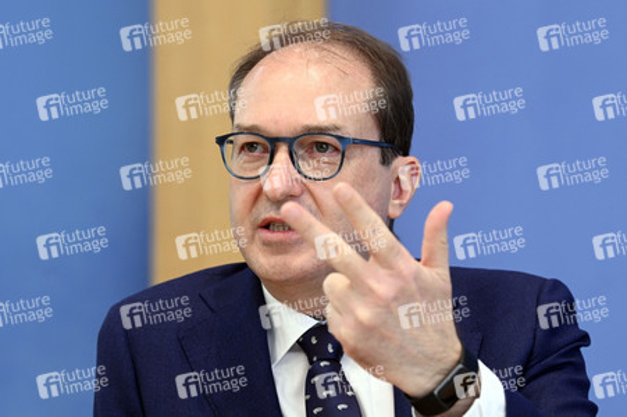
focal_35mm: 185
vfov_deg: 7.4
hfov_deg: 11.1
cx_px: 314
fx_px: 3220
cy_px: 208
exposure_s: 1/400
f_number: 5.6
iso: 2500
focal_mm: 185
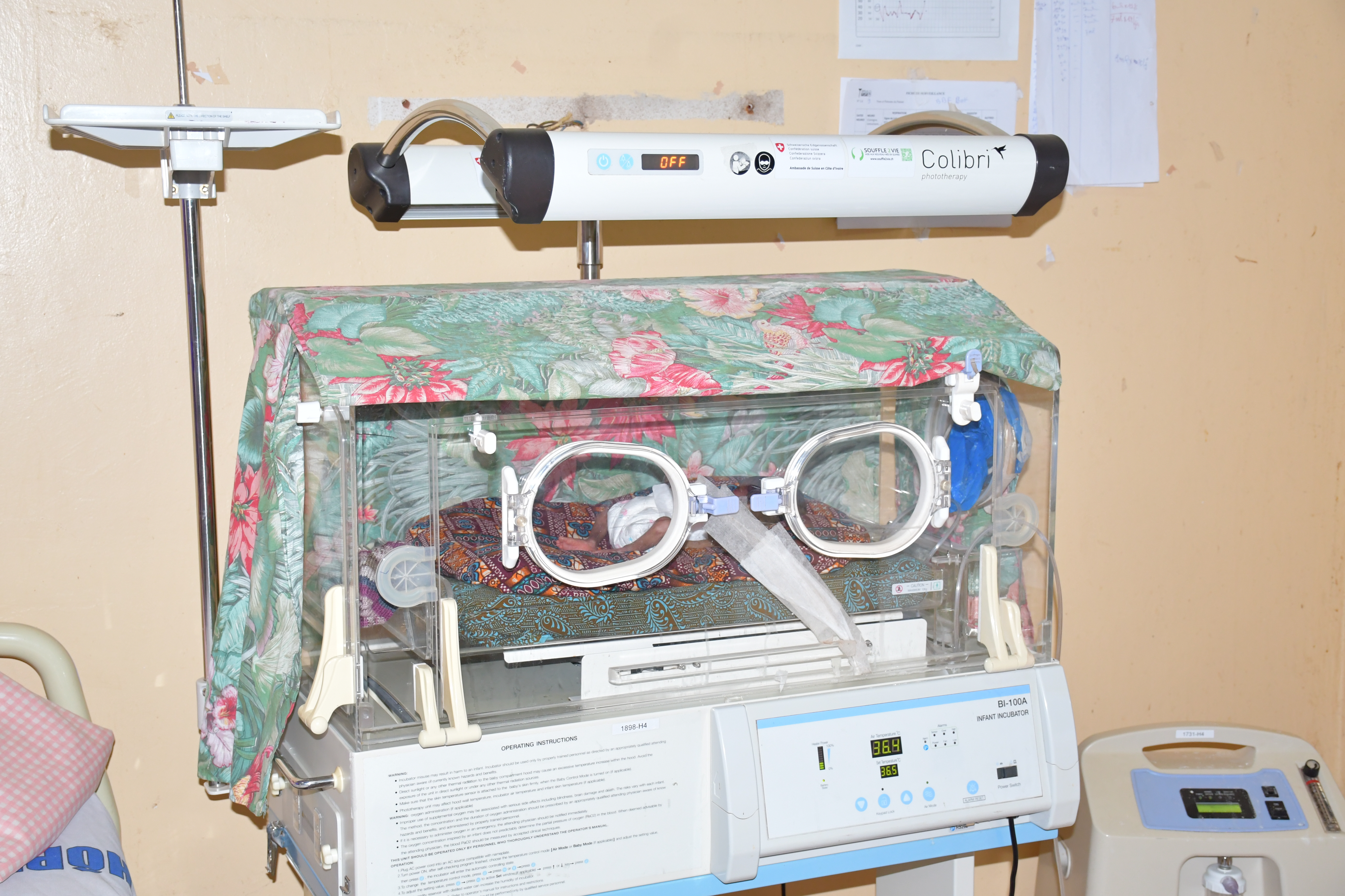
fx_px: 1905
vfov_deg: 26.5
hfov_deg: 38.9
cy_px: 448
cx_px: 672
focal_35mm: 51
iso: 1000
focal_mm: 34
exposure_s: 1/60
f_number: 5
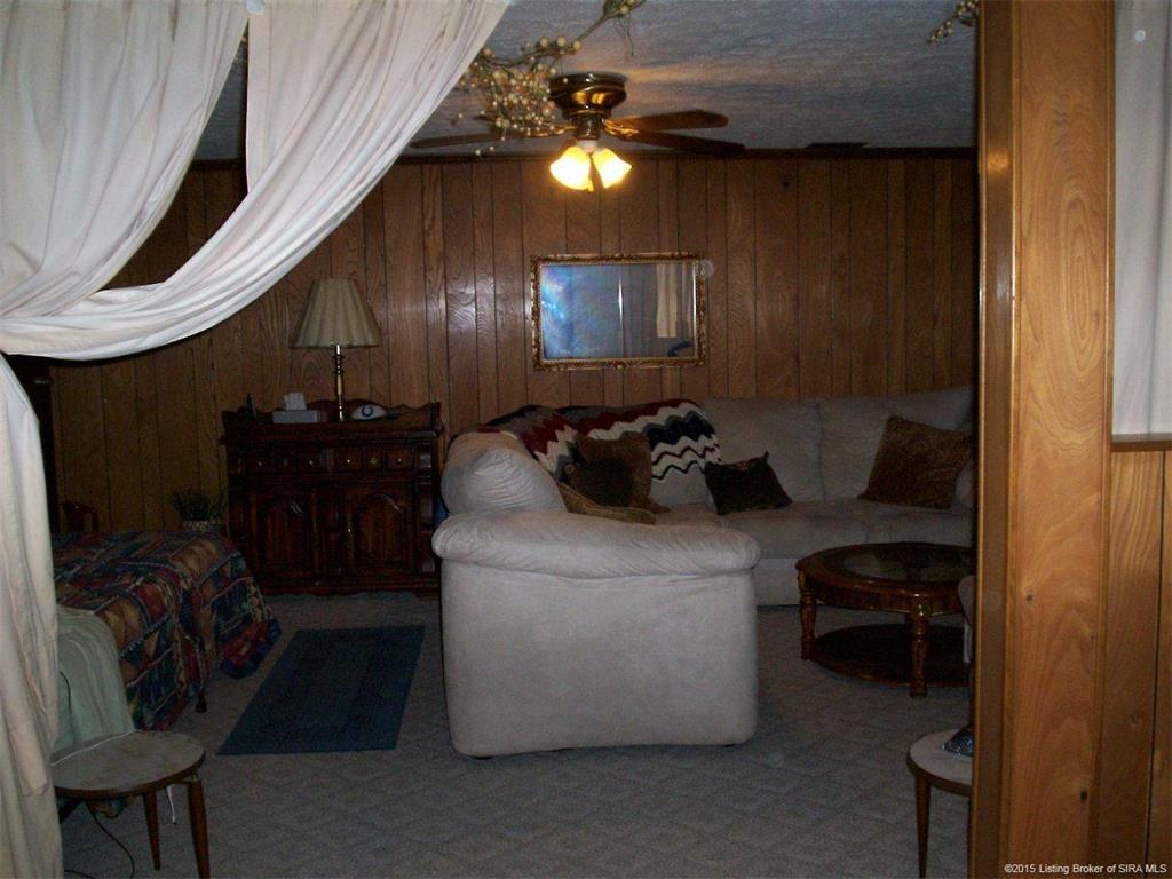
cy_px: 440
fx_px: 1219
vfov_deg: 39.7
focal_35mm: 36
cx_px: 586
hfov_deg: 51.4
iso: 140
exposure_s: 1/64
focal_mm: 5.9
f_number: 4.5
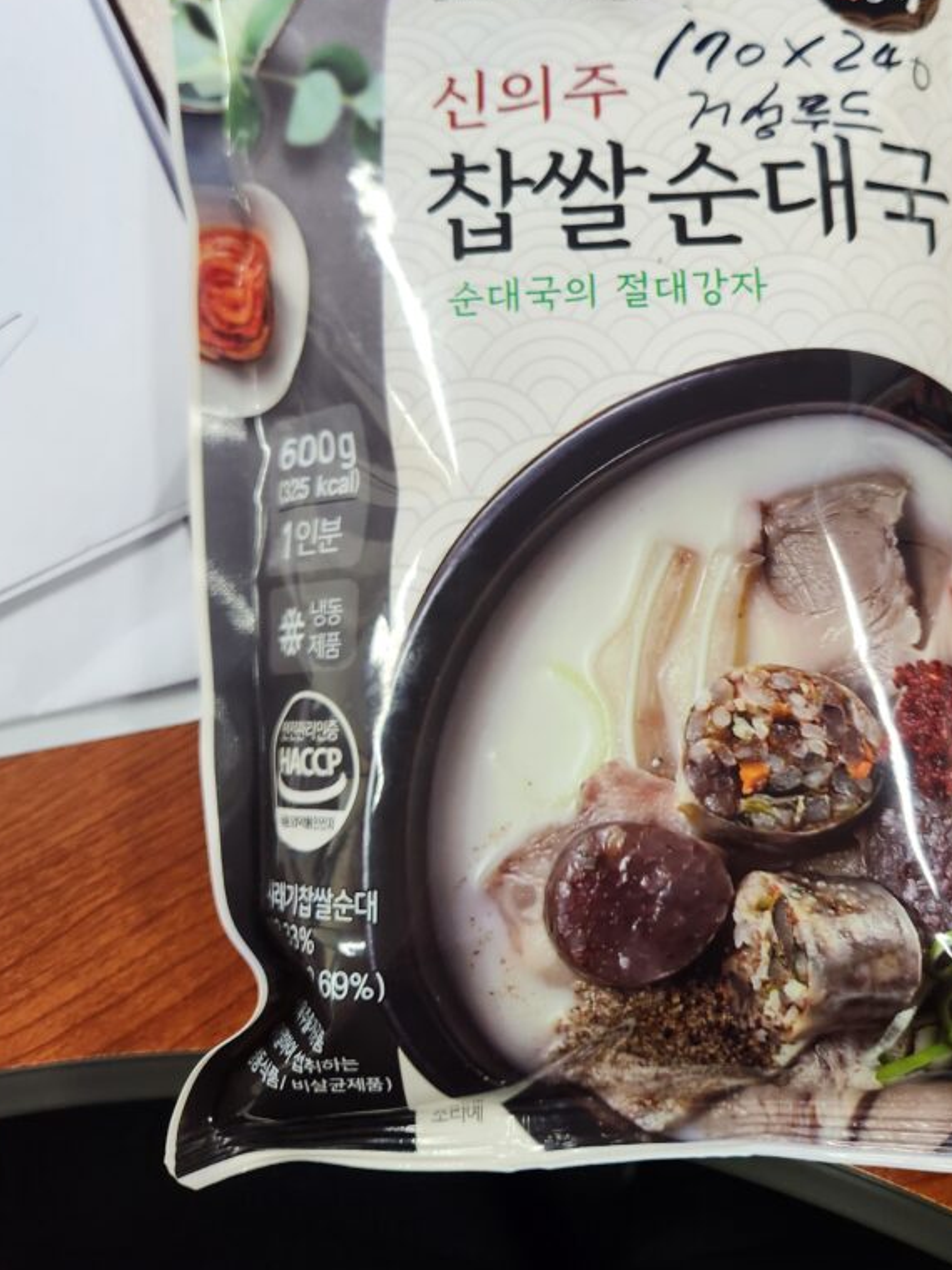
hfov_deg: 45.0
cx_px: 600
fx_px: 1137
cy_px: 485
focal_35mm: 31
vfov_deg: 57.7
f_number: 1.8
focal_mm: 5.4
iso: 250
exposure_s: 1/120
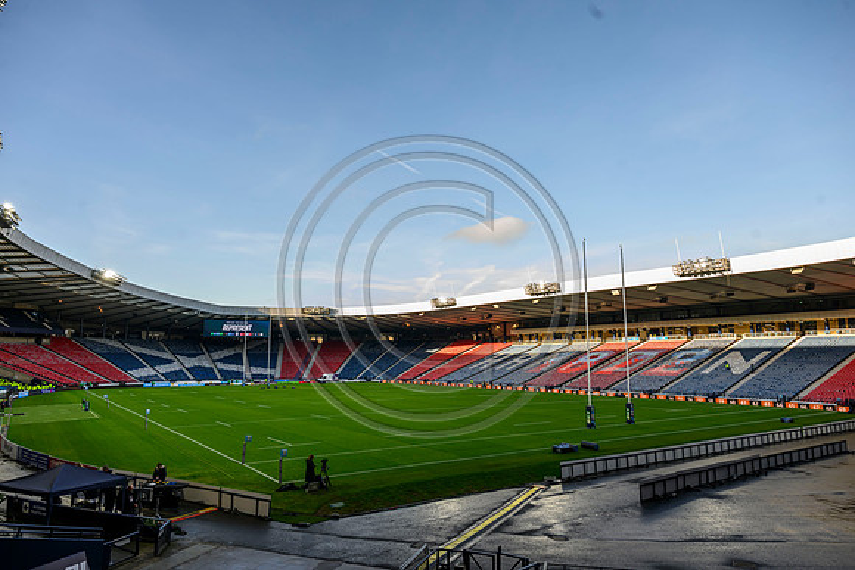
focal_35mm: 24
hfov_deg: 73.7
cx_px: 428
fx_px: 570
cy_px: 285
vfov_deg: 53.2
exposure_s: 1/250
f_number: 6.3
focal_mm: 24
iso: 320
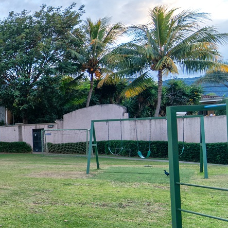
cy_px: 146
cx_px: -120
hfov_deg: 26.1
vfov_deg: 36.5
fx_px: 343
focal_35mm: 46
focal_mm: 16
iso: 100
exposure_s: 1/100
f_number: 2.8
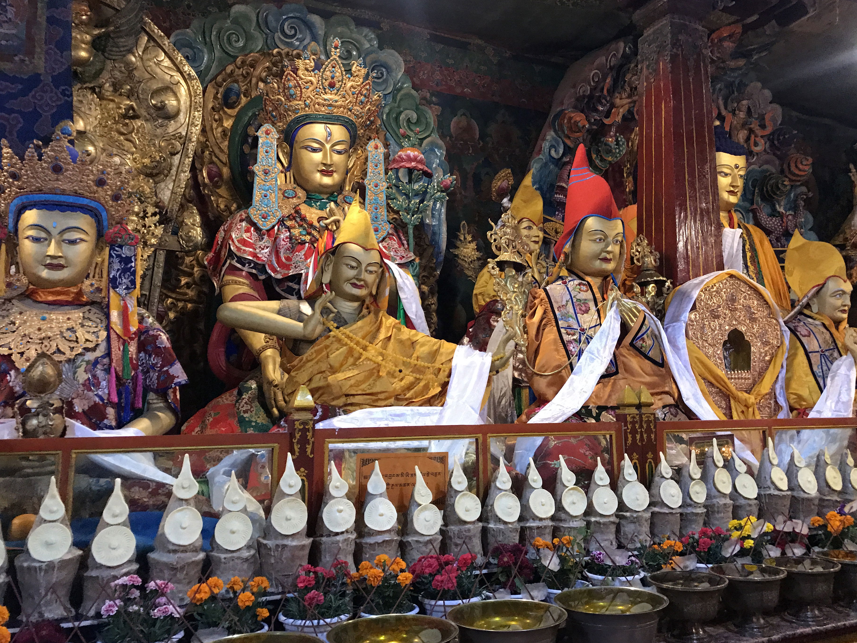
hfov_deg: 58.2
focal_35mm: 31
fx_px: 767
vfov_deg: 45.4
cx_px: 472
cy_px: 304
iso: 100
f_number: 1.8
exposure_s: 1/13
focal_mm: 3.99
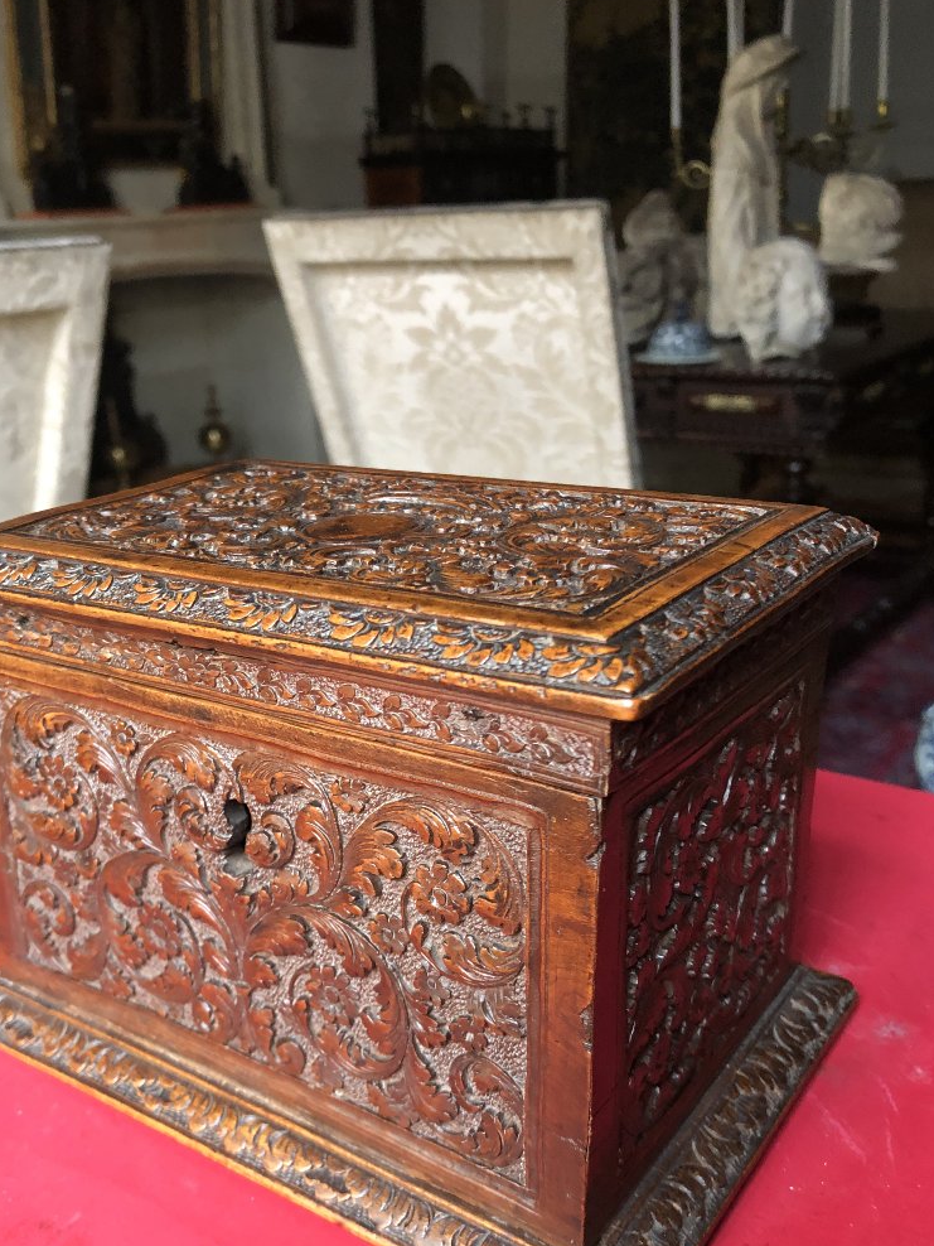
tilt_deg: -20.7
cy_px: 723
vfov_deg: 53.7
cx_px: 378
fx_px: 1223
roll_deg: +2.9
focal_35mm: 34
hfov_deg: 41.6
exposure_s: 1/15
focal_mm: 4
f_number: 1.8
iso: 80
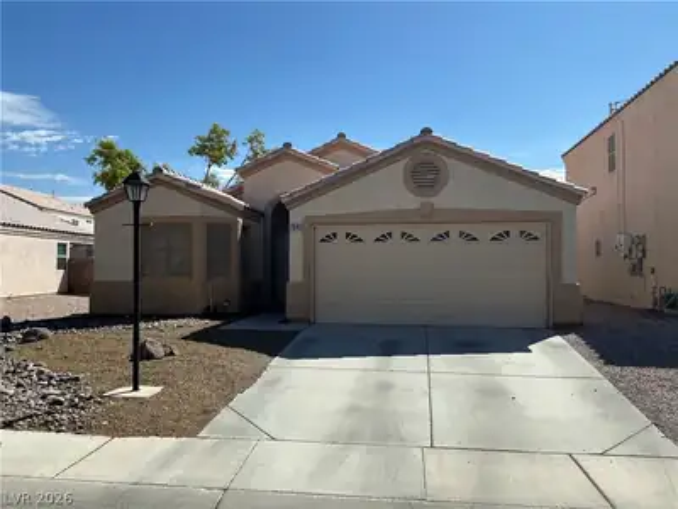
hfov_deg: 63.4
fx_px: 548
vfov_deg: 49.7
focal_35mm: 28
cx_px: 339
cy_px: 254
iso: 25
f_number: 1.8
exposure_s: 1/3125
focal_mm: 3
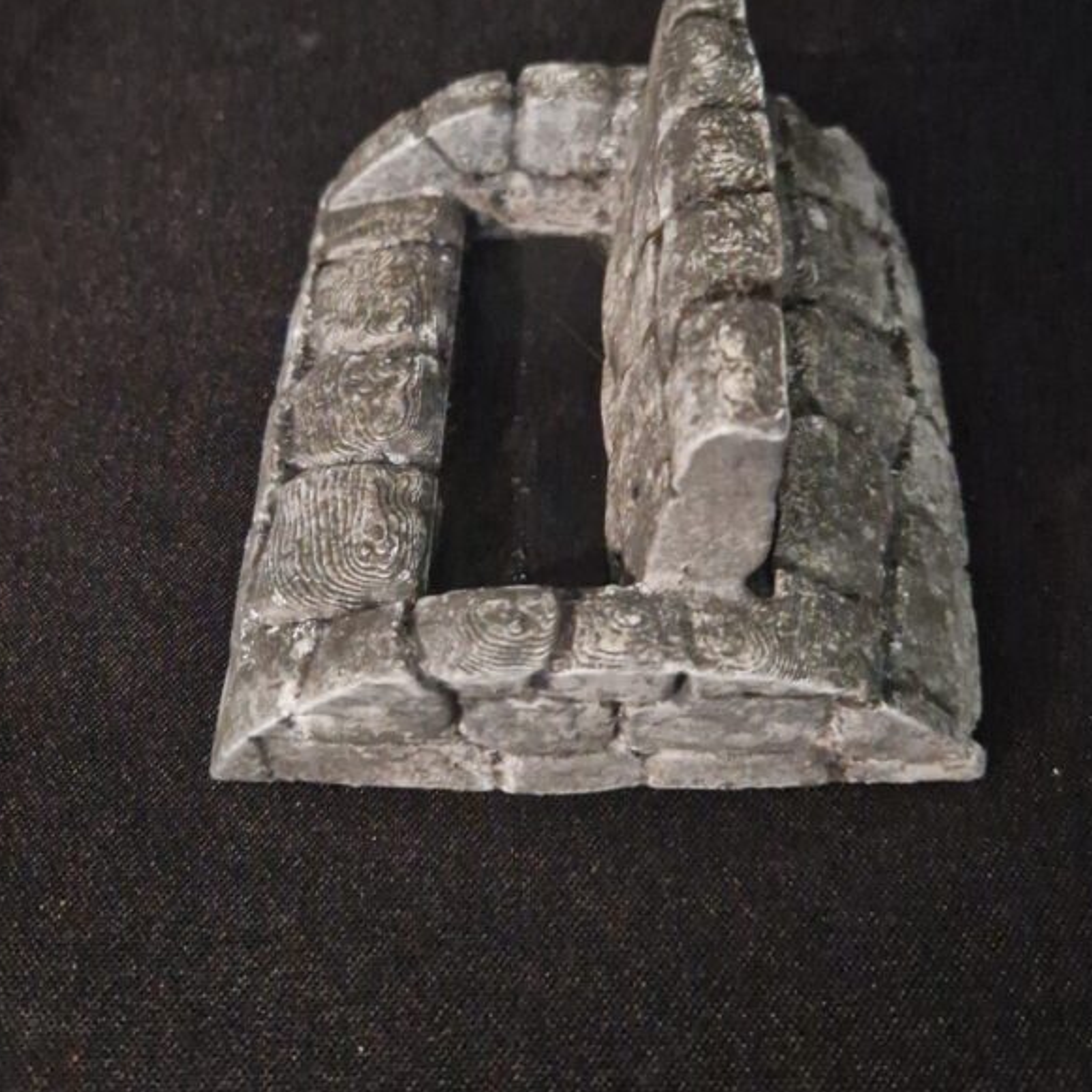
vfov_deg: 56.5
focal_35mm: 28
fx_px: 999
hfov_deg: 57.3
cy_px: 400
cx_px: 534
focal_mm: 5.4
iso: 1000
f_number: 1.8
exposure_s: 1/14
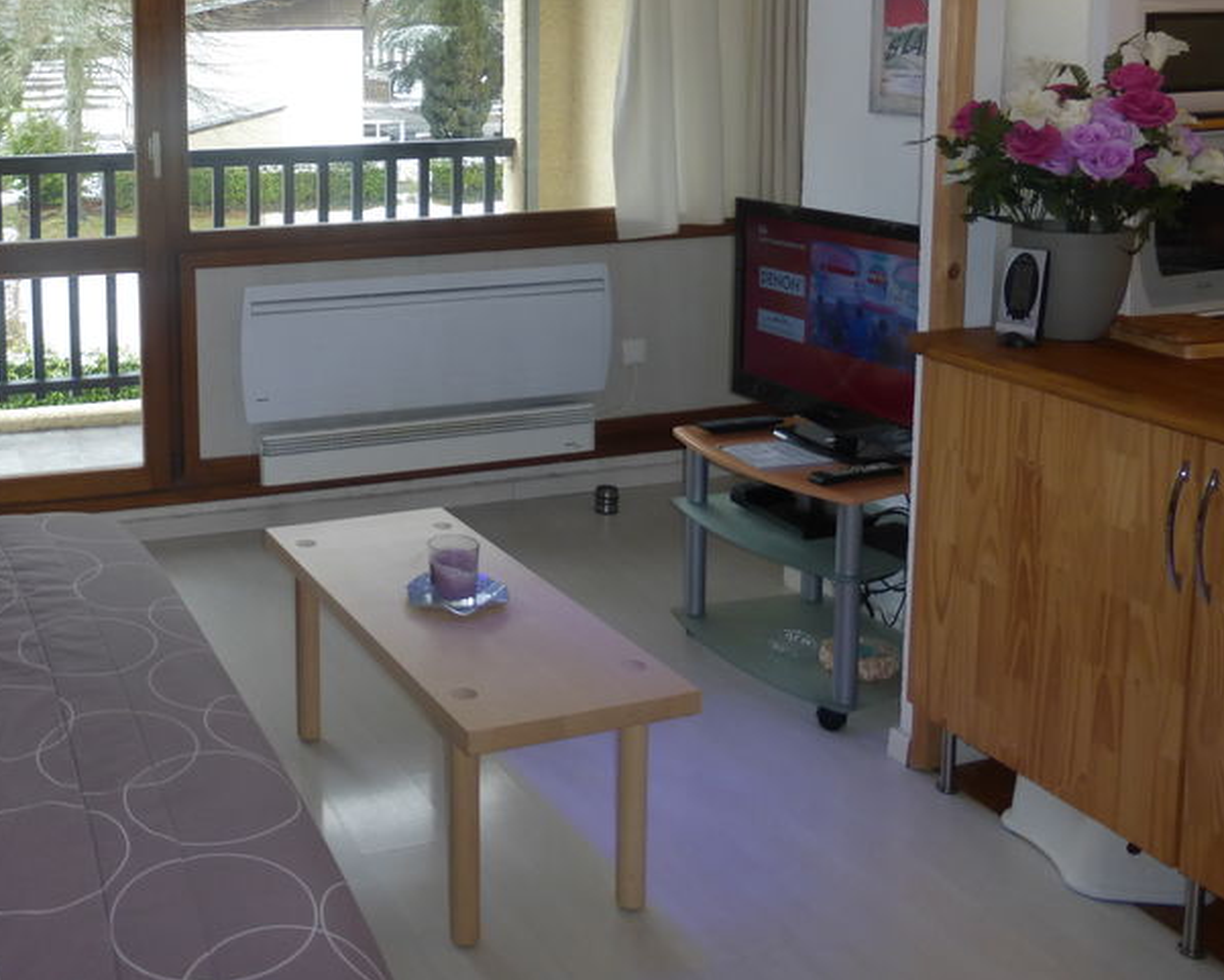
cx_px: 287
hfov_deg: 45.0
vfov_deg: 37.1
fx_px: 1413
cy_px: 220
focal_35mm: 39
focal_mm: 4.3
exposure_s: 1/60
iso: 100
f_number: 3.3
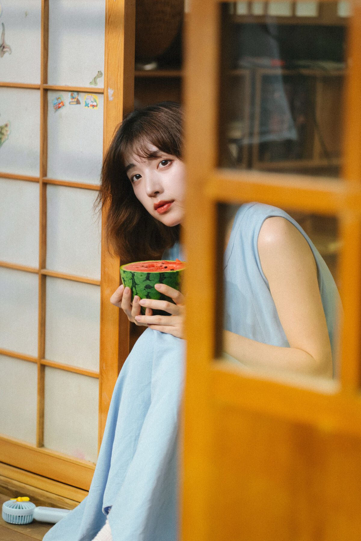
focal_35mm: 105
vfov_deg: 19.5
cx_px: 180
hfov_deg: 13.0
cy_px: 270
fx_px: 1579
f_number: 2.8
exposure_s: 1/800
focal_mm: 105
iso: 400
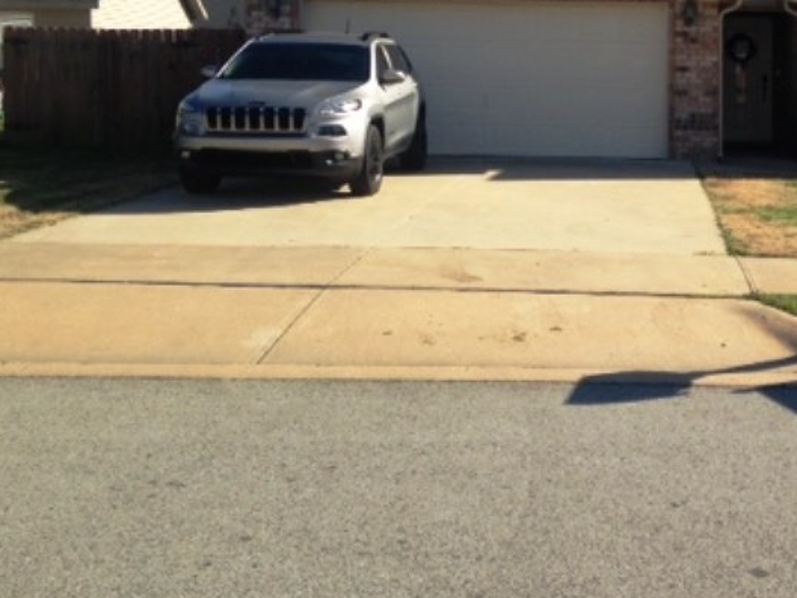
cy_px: 118
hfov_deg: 31.1
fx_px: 1381
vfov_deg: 24.0
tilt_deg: -5.4
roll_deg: -0.2
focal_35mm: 60
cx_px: 670
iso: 50
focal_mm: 4.12
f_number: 2.4
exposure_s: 1/1290
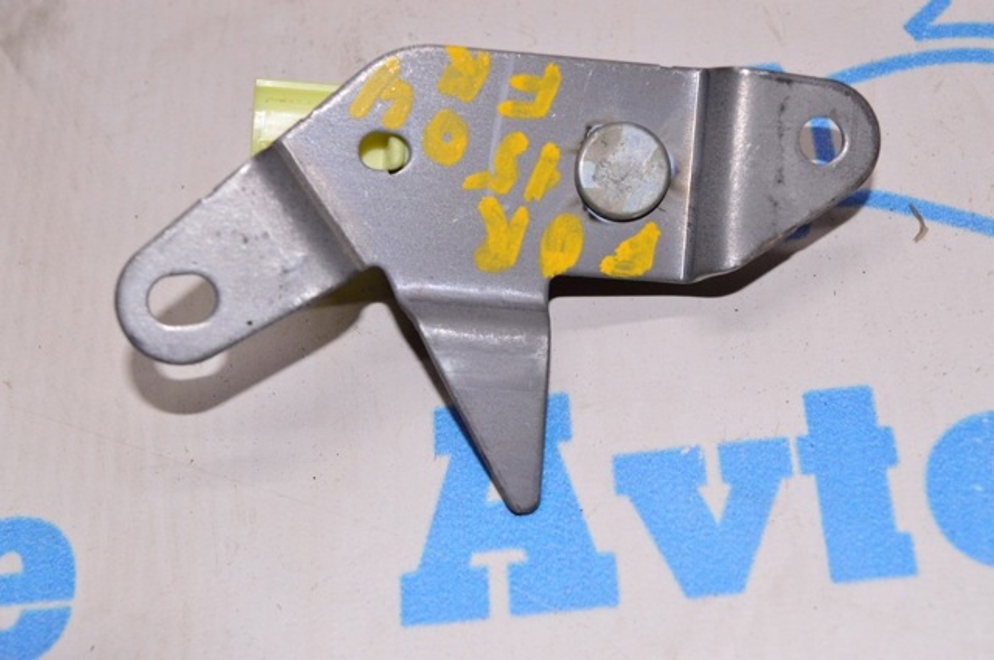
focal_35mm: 60
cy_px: 330
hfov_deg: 33.4
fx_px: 1655
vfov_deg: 22.6
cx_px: 497
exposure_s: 1/200
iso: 1600
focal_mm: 40
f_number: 8
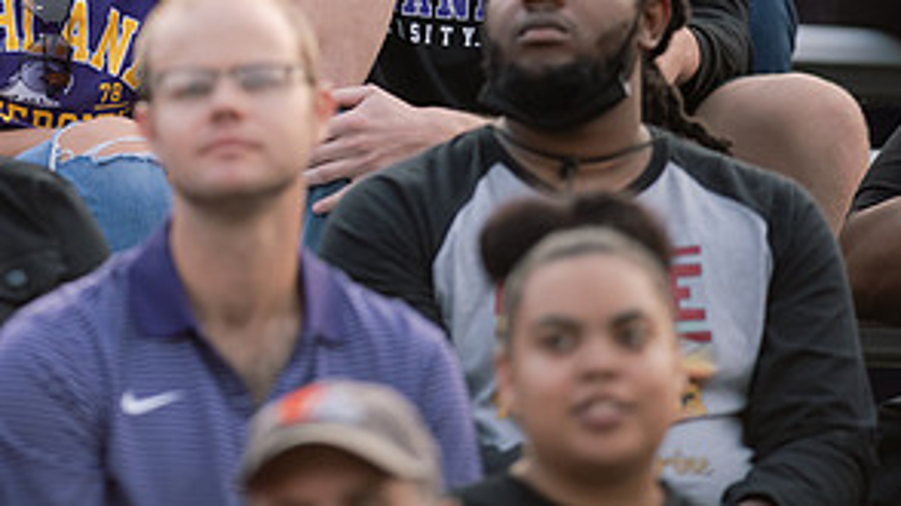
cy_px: -69
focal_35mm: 621
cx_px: 55
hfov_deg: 3.5
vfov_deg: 2.0
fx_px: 14828
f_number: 3.2
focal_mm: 300
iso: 800
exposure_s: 1/800
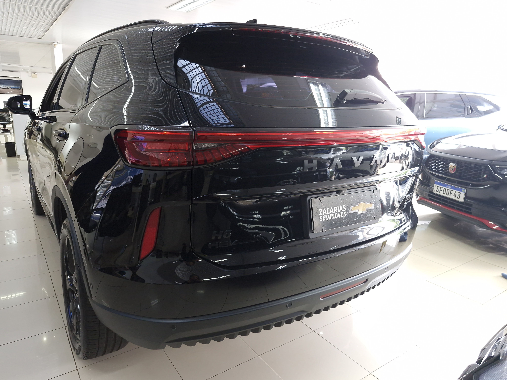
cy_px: 190
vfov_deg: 58.9
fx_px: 337
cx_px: 254
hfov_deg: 73.9
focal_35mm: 23
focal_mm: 5.54
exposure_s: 1/60
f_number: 1.8
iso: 320
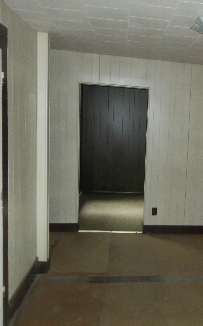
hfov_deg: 31.0
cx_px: 189
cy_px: 162
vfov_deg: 50.4
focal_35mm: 39
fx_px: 345
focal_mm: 4.9
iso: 320
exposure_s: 1/30
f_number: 3.5
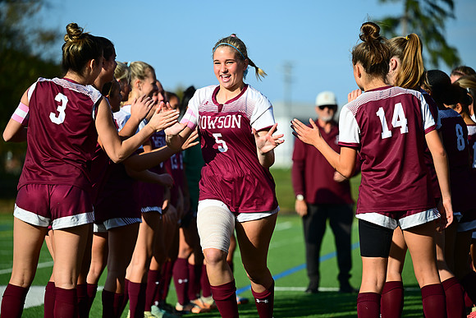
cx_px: 238
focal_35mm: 145
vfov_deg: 9.5
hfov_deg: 14.2
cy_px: 159
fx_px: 1918
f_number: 3.2
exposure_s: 1/2000
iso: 140
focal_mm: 145
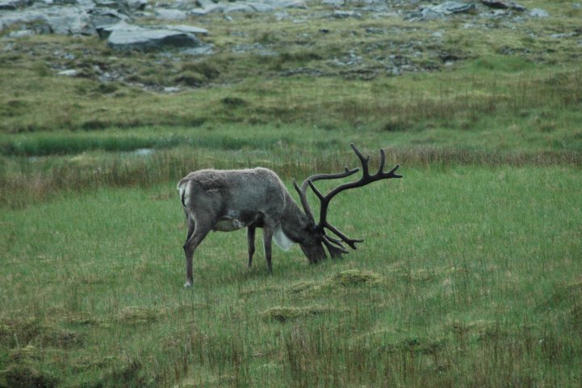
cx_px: 291
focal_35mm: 450
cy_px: 194
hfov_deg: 4.6
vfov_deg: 3.1
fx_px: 7271
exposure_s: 1/400
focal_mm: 300
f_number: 6.3
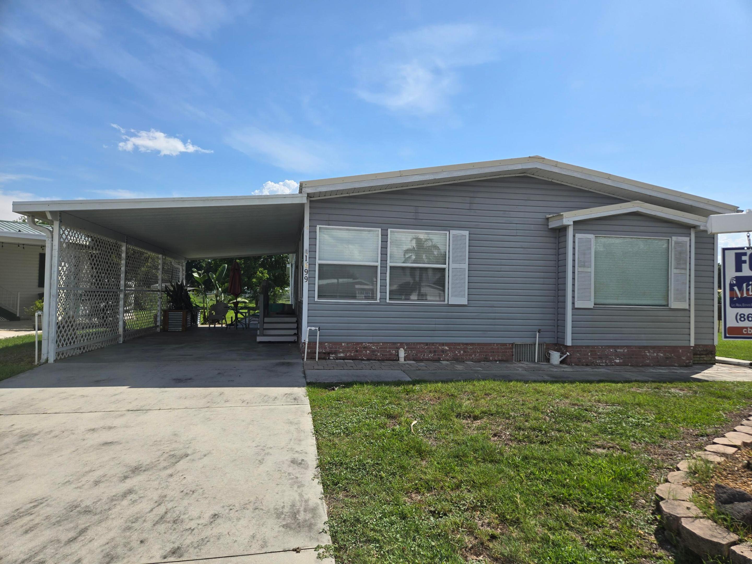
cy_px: 282
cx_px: 376
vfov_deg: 58.9
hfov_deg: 73.9
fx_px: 500
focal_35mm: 23
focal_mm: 5.4
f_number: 1.8
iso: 25
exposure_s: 1/2671
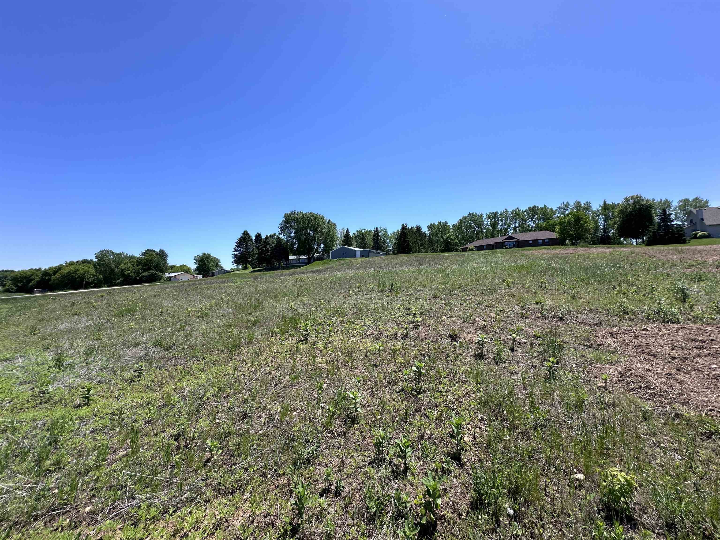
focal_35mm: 14
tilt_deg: +3.1
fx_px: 291
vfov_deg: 85.7
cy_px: 270
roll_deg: +0.3
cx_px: 360
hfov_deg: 102.1
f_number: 2.2
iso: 40
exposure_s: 1/1770
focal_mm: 2.22
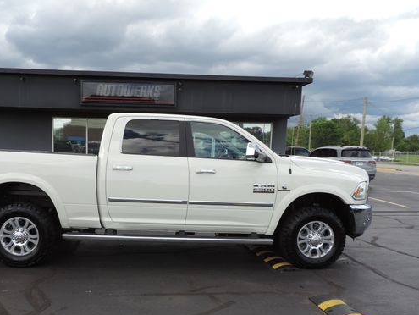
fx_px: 376
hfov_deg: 57.7
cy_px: 202
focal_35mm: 31
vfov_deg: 45.0
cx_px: 160
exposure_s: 1/500
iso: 80
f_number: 3
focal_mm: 4.3
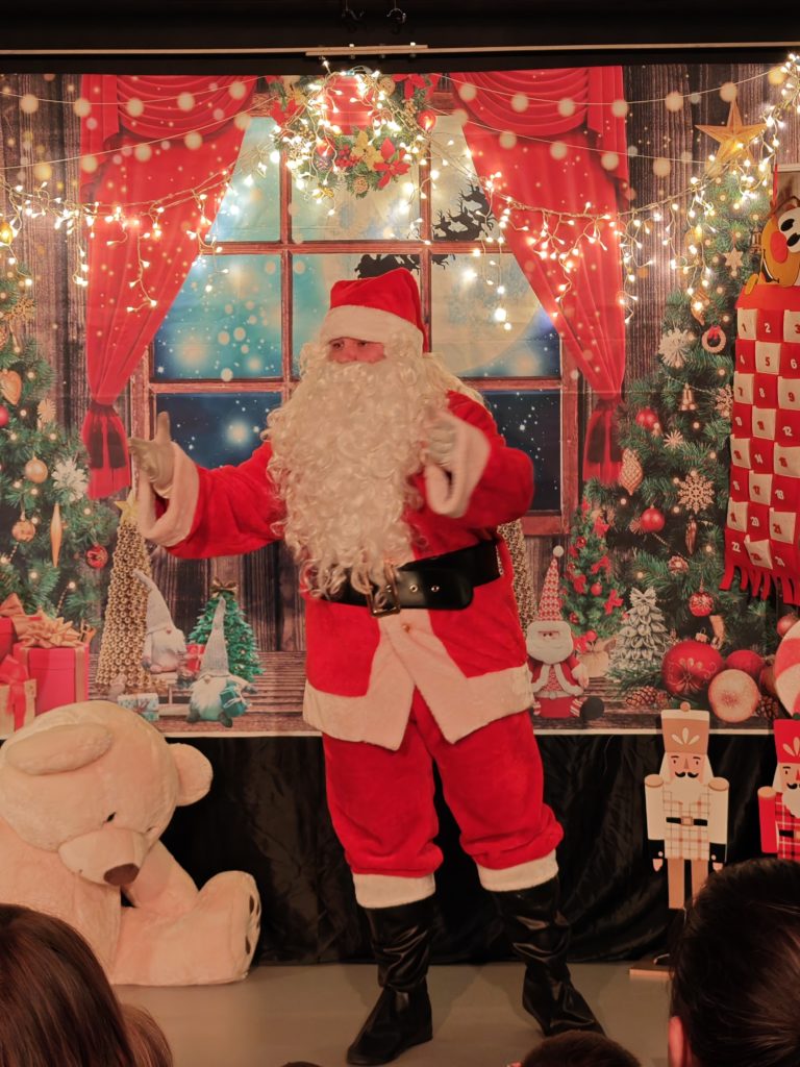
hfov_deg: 22.9
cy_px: 534
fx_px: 1972
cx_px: 400
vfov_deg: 30.3
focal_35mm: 64
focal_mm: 8.72
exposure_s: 1/33.3
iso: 223
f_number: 1.63
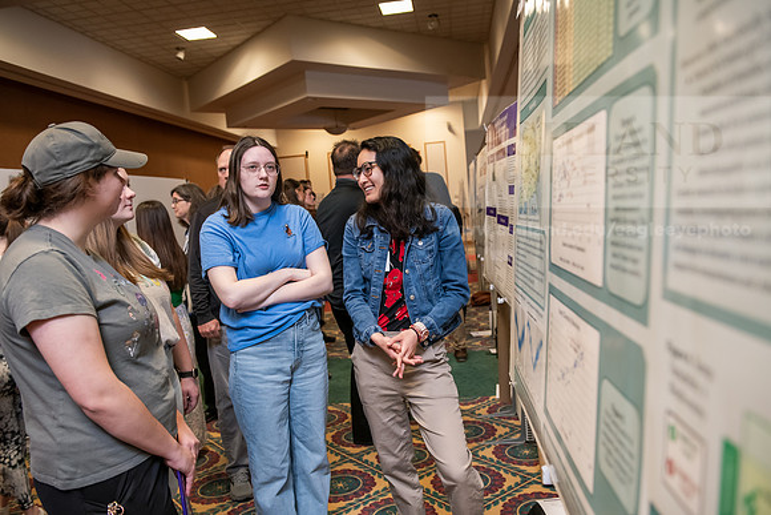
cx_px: 386
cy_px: 258
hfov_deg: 63.6
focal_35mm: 29
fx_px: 621
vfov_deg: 45.0
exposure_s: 1/200
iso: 2000
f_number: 3.5
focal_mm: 29
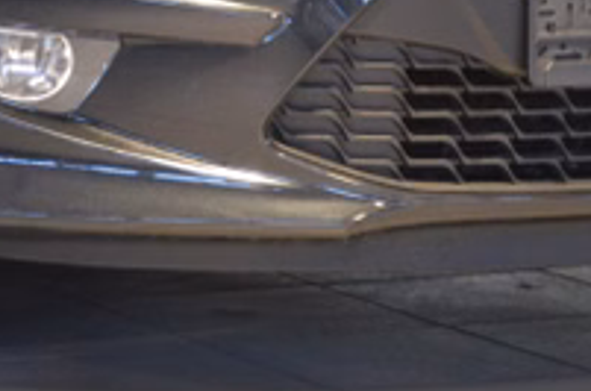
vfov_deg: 4.7
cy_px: -247
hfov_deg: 7.2
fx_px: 4700
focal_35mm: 287
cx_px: 132
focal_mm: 48
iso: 1400
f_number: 4.8
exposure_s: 1/15
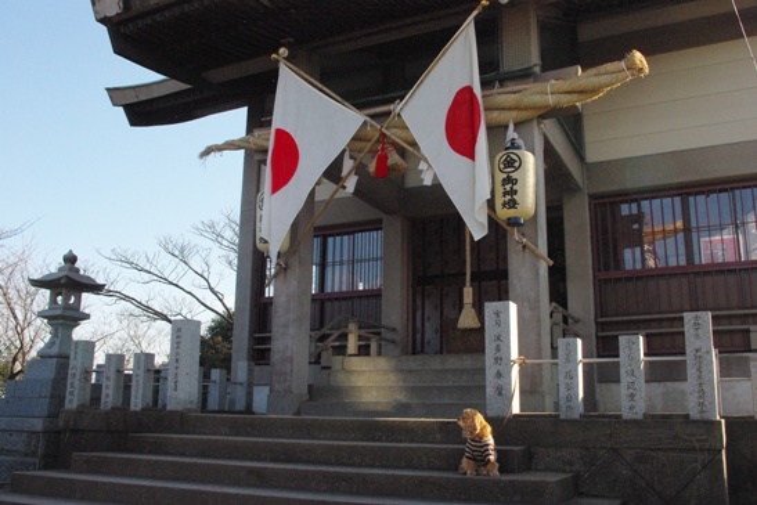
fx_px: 715
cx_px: 378
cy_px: 252
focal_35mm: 34
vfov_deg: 38.9
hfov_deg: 55.8
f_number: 11
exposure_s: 1/500
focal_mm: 23.13
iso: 1600
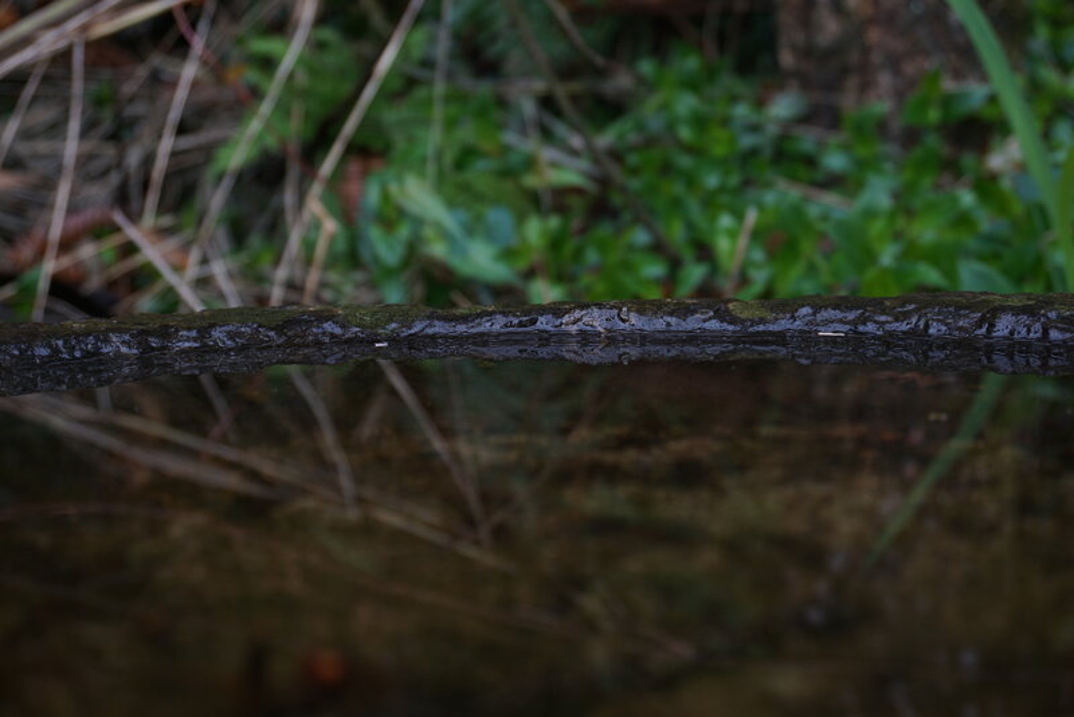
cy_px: 358
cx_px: 537
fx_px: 1343
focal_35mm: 45
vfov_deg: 29.9
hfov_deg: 43.6
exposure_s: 1/60
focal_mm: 30
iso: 200
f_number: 5.6
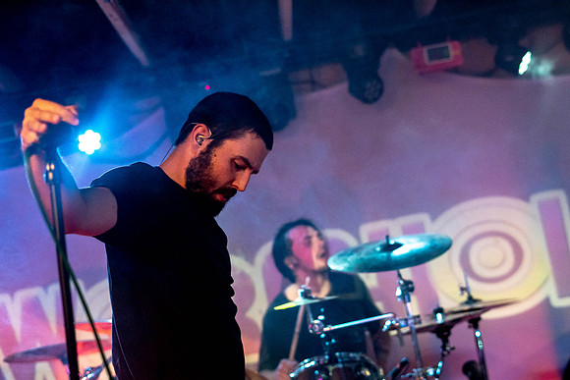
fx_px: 996
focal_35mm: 63
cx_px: 322
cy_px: 229
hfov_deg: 31.9
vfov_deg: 21.6
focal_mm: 50
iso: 2500
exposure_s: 1/160
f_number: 2.2
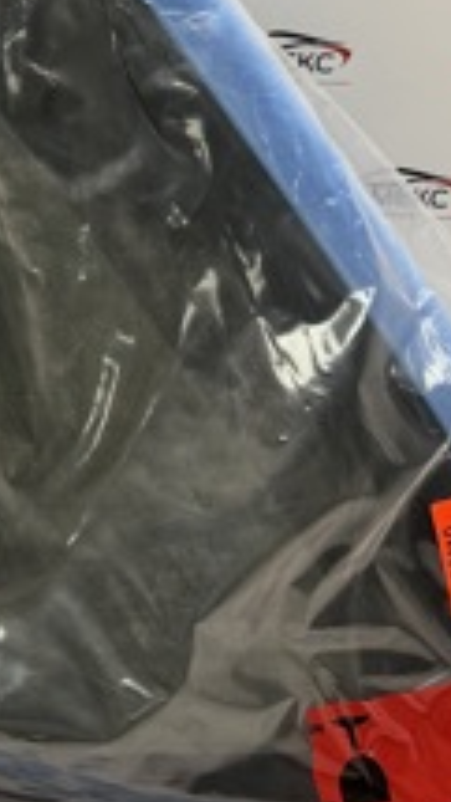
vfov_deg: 27.1
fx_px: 1658
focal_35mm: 78
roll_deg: -1.7
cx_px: -350
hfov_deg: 13.9
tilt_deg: -12.4
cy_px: 283
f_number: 1.78
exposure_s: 1/121
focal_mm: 6.76
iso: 80
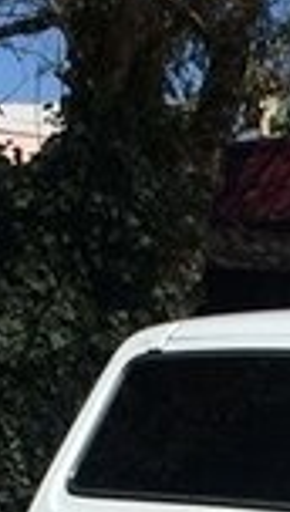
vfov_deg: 14.9
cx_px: 330
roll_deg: -1.2
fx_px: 1865
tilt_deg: -9.4
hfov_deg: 8.8
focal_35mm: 137
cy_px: 675
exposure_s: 1/4115
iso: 32
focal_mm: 4.15
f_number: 2.2
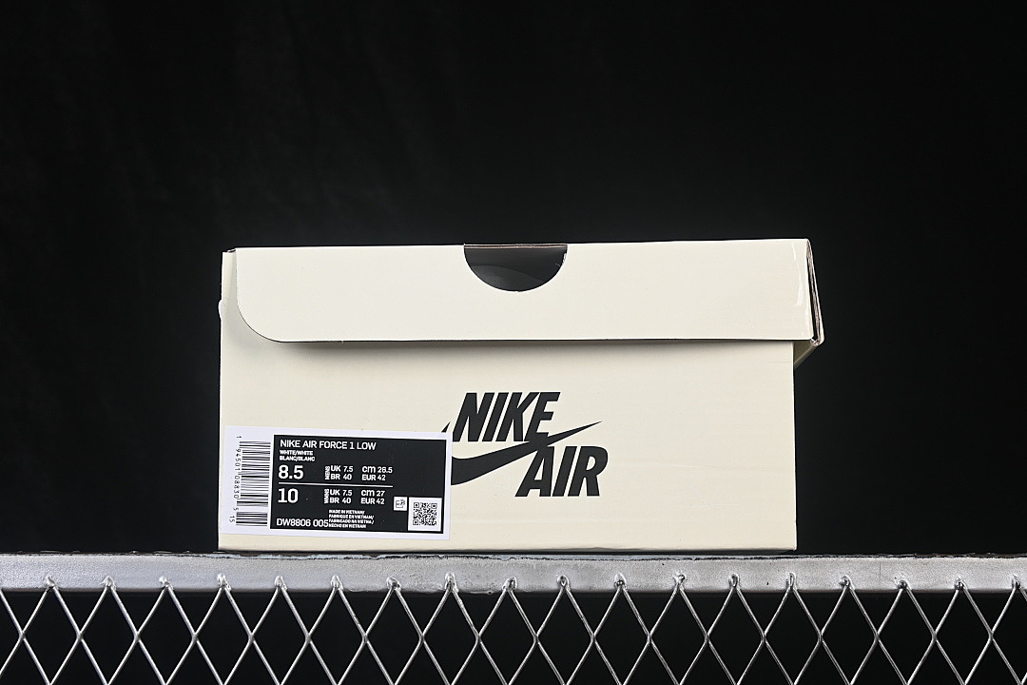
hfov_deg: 27.0
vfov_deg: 18.2
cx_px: 514
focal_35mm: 75
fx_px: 2139
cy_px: 342
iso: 160
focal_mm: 50
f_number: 8
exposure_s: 1/80
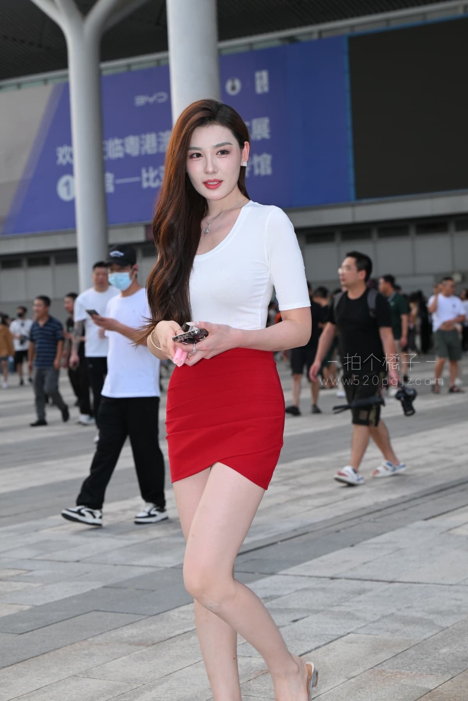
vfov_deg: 28.8
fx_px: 1365
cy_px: 350
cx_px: 234
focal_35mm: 70
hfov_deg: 19.5
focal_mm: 70
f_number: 5.6
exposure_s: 1/250
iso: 400
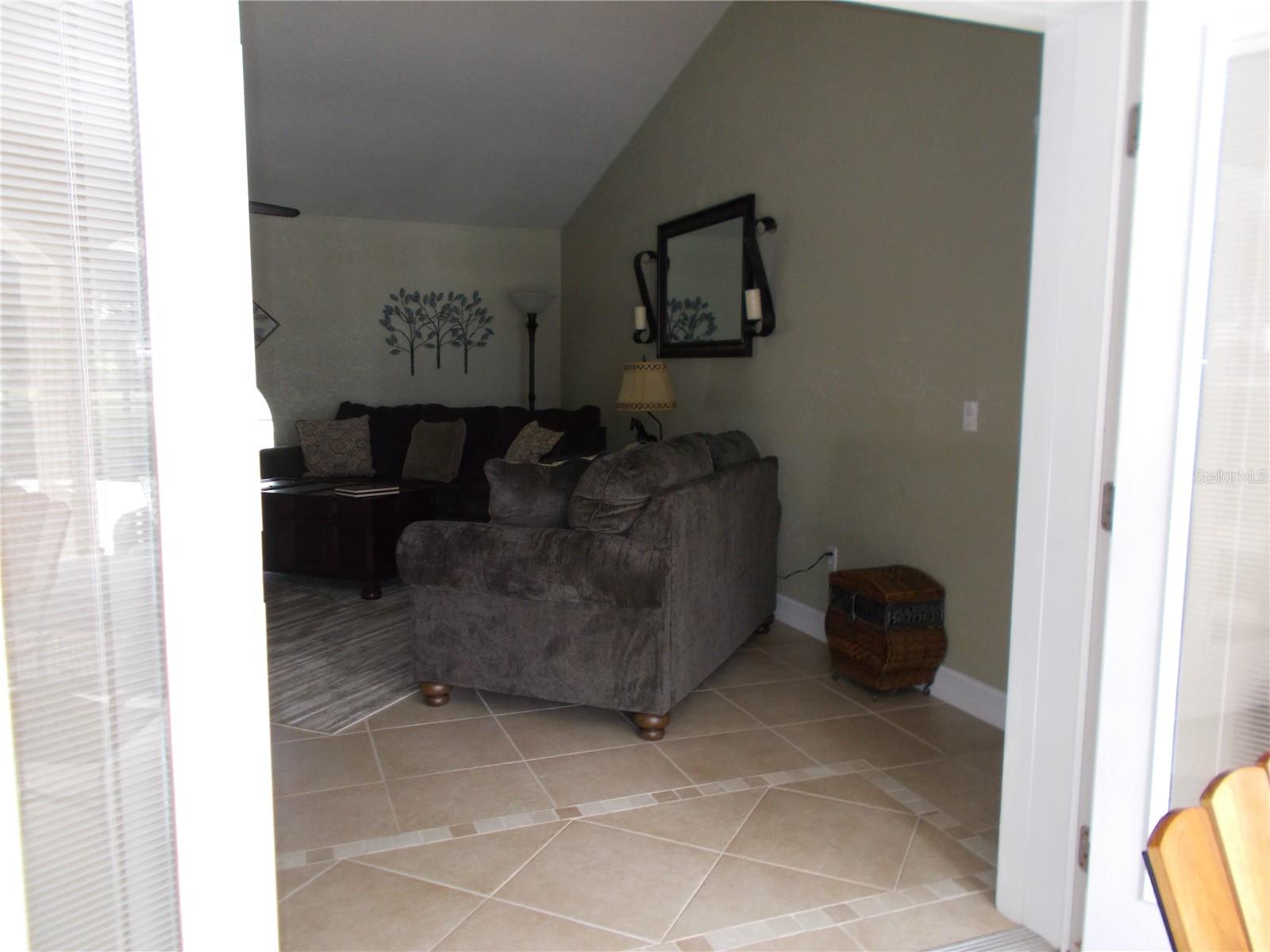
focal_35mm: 26
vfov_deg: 53.1
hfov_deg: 67.3
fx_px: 954
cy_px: 476
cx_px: 635
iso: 200
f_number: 3.2
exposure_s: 1/25
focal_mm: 4.6
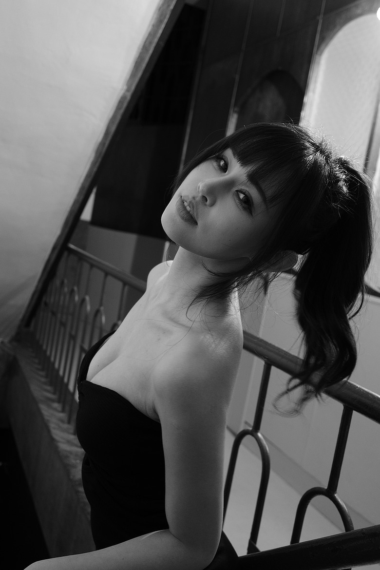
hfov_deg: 37.9
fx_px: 554
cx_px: 190
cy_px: 285
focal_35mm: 35
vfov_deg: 54.4
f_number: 2.8
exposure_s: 1/30
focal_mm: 18.3
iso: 1250
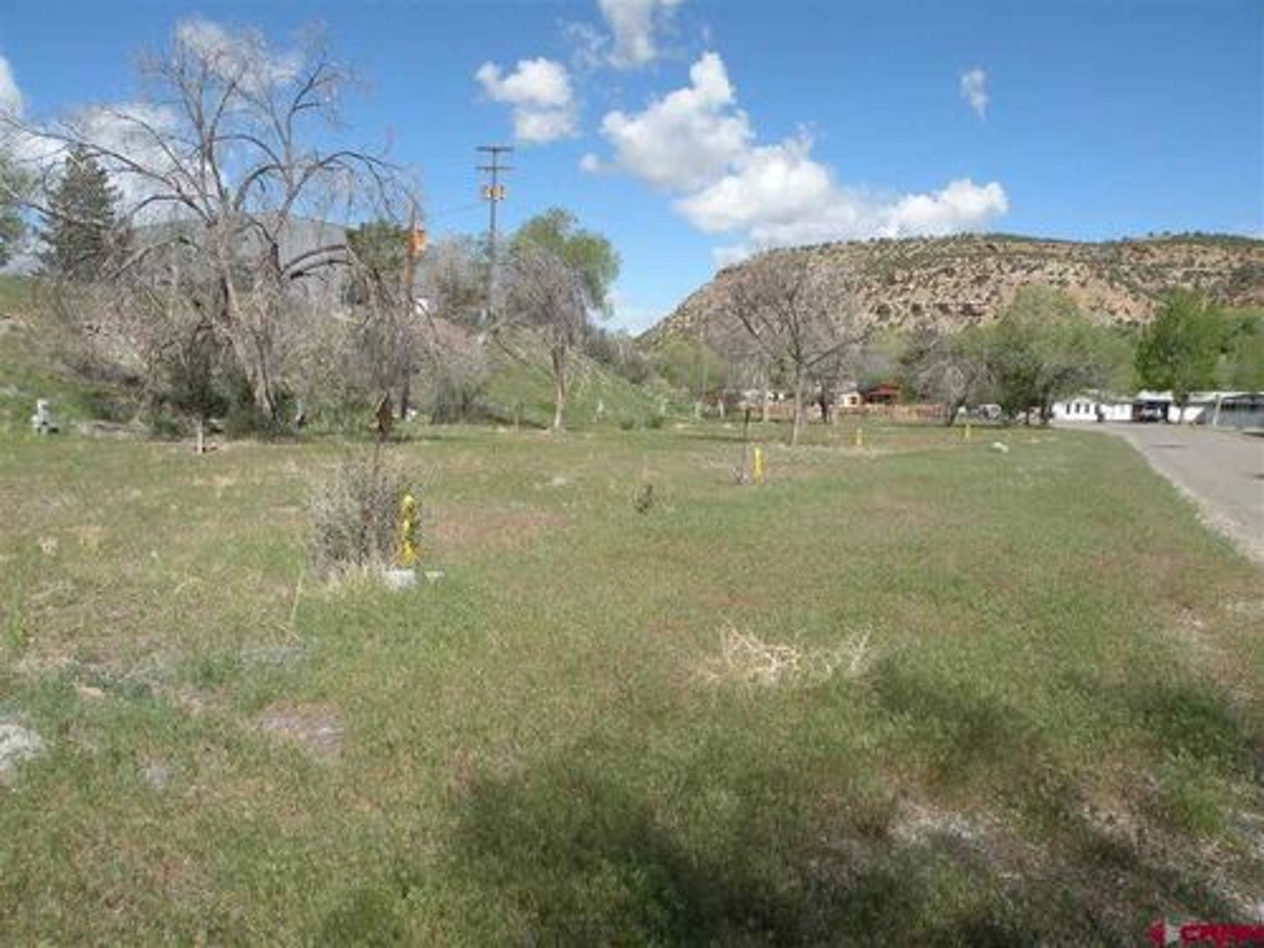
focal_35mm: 27
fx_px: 986
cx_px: 632
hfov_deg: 65.3
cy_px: 474
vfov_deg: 51.4
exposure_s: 1/247
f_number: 6.3
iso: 64
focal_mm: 4.7
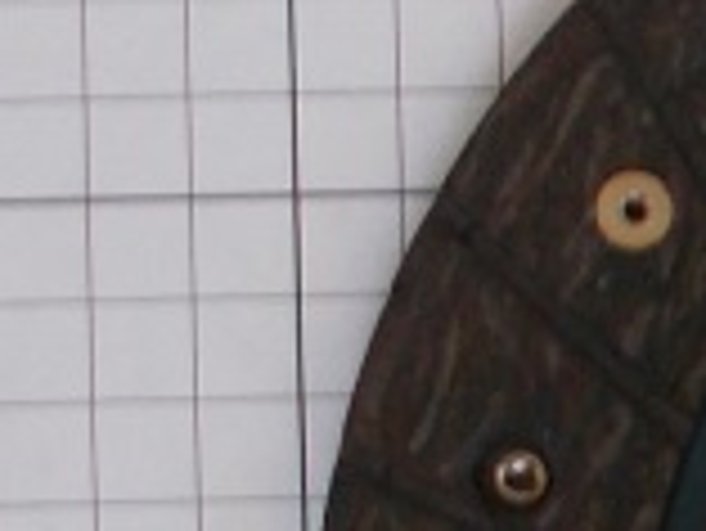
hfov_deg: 15.7
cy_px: 680
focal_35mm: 106
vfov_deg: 13.5
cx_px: 1291
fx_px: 2164
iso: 80
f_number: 3.2
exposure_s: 1/25
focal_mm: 4.6
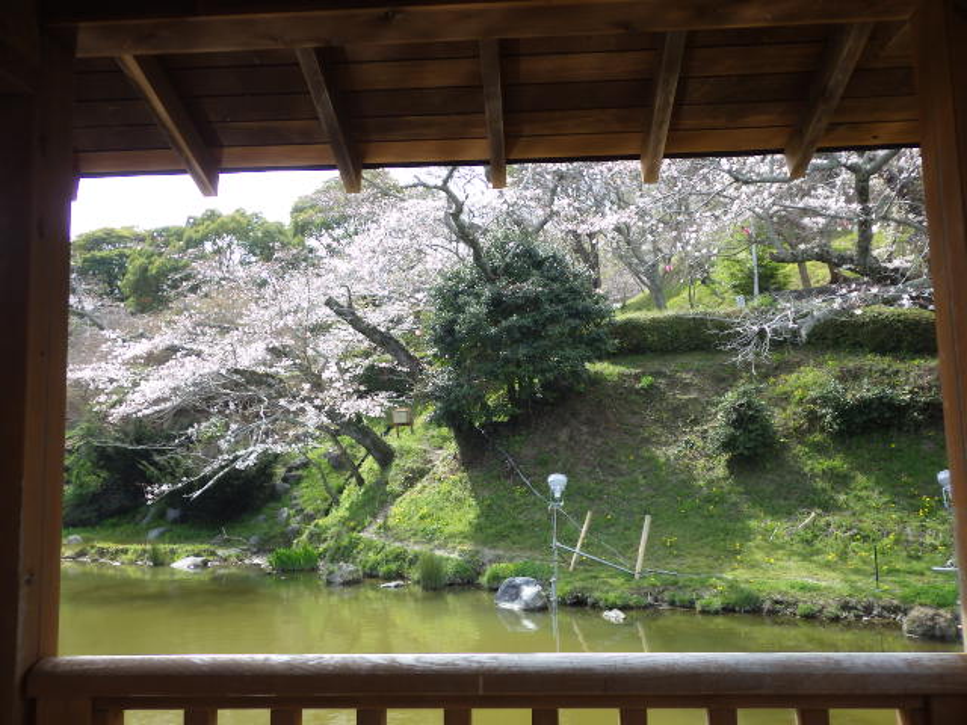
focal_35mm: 31
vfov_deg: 45.4
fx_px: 866
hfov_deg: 58.4
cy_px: 362
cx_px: 484
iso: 125
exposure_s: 1/400
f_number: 3.1
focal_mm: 5.5
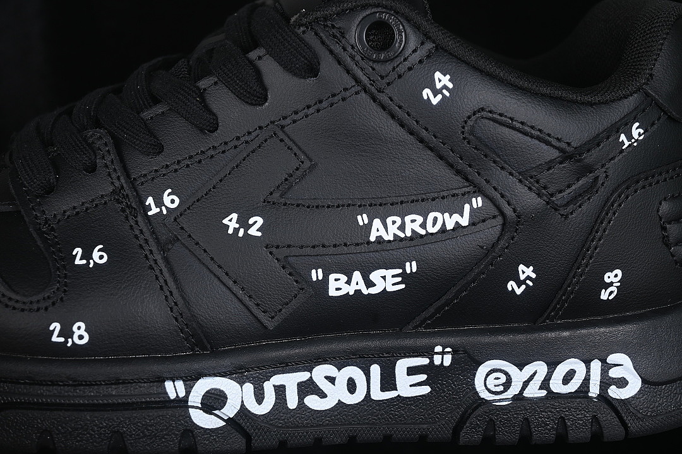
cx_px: 341
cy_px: 227
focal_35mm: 75
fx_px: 1421
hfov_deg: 27.0
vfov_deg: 18.2
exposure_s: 1/60
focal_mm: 50
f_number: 6.3
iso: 160
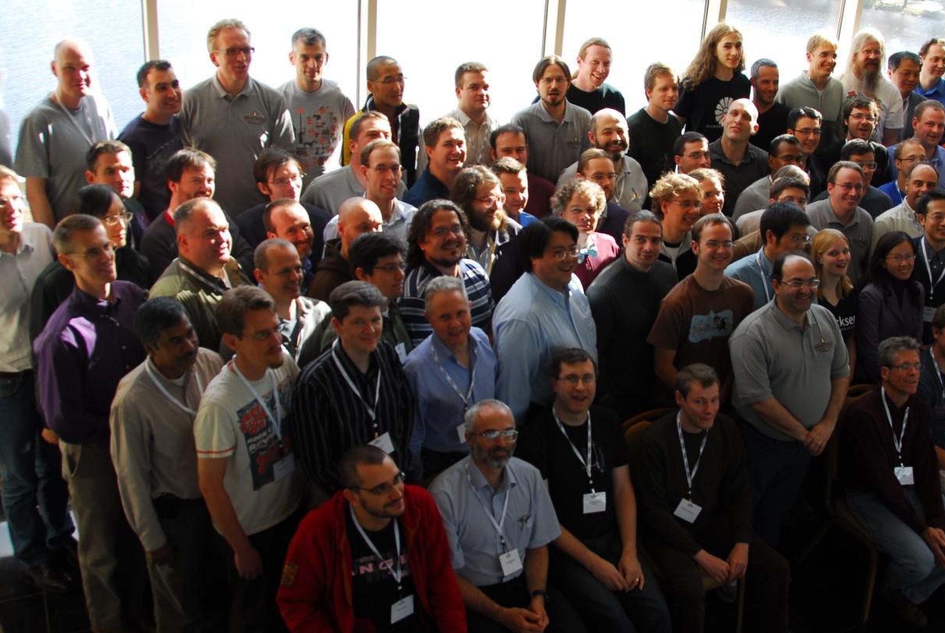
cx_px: 583
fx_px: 1051
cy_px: 269
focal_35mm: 40
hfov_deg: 48.0
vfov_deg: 33.4
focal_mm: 18
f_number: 4.5
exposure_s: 1/80
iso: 100
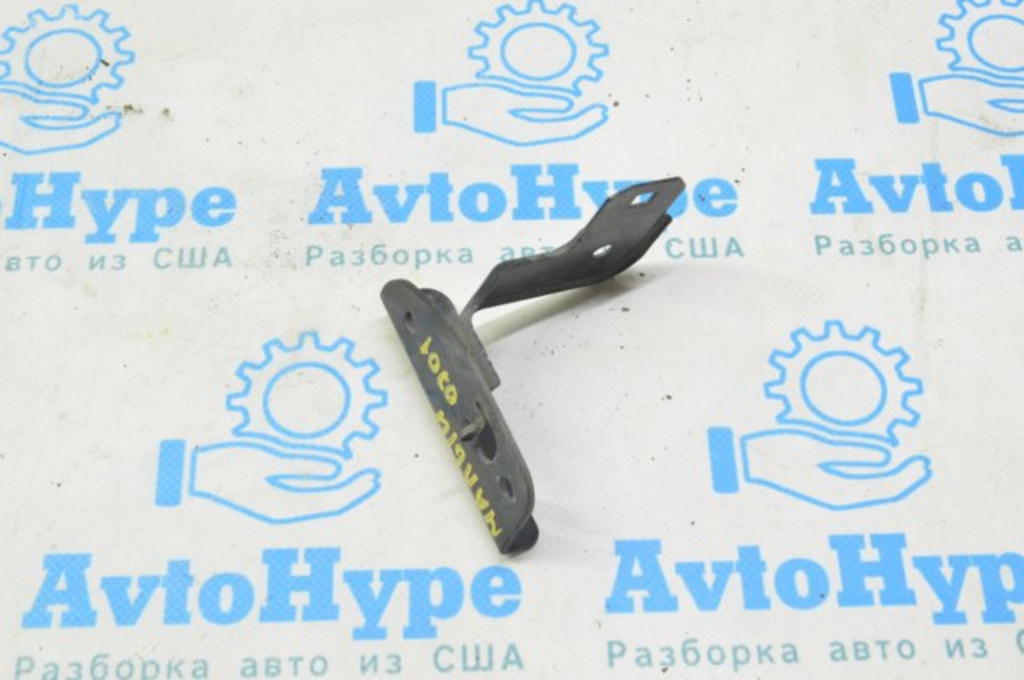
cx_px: 512
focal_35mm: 57
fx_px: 1619
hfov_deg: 35.1
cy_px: 340
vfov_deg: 23.7
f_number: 20
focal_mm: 38
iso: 6400
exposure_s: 1/20
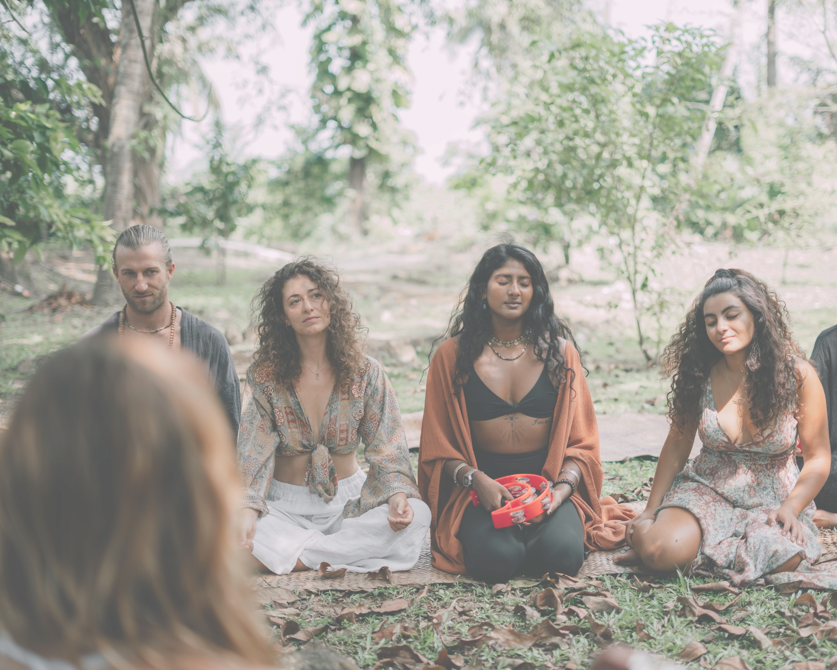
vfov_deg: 26.7
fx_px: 1412
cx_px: 486
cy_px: 339
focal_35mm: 57
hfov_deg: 33.0
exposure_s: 1/250
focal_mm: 50
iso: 125
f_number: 1.8
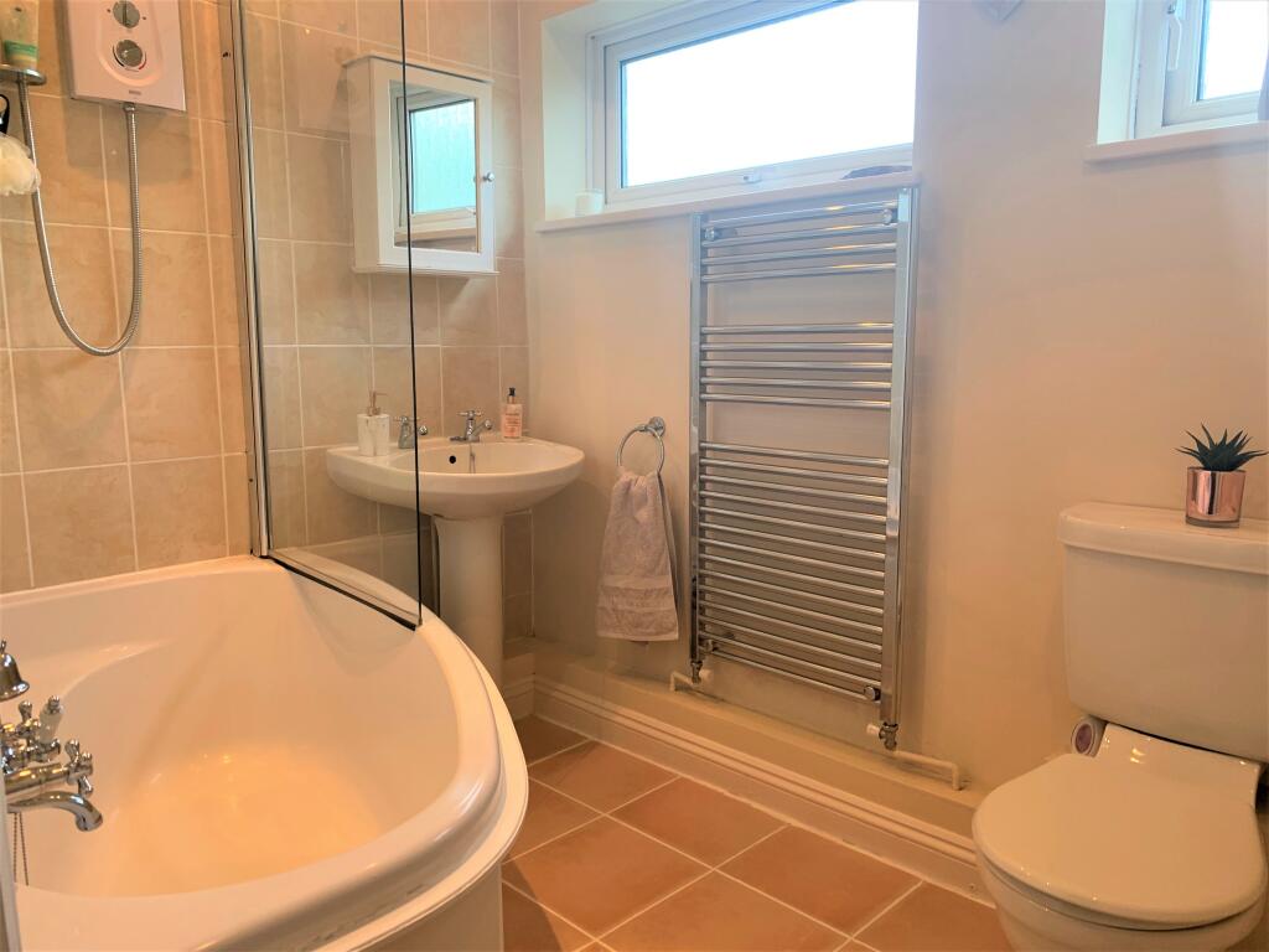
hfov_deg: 67.3
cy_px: 476
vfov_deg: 53.1
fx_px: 953
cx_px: 634
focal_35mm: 26
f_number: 1.8
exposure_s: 1/50
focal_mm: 4.25
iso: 50
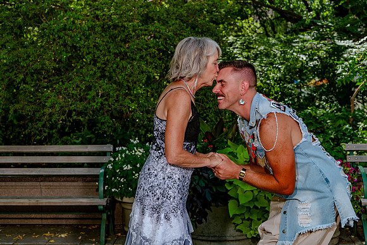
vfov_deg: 22.3
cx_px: 184
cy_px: 122
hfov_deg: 33.0
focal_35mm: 61
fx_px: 619
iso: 200
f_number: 7.1
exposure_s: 1/250
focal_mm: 60
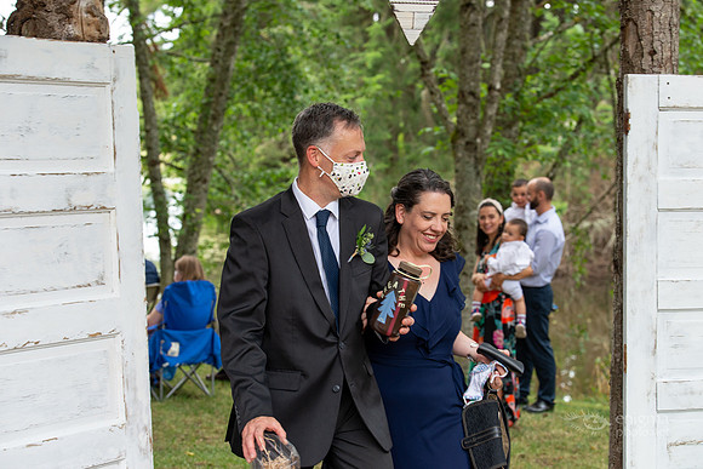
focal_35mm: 82
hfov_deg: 24.8
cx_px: 352
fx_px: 1602
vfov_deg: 16.7
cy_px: 234
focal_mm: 82
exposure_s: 1/125
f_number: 5.6
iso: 400
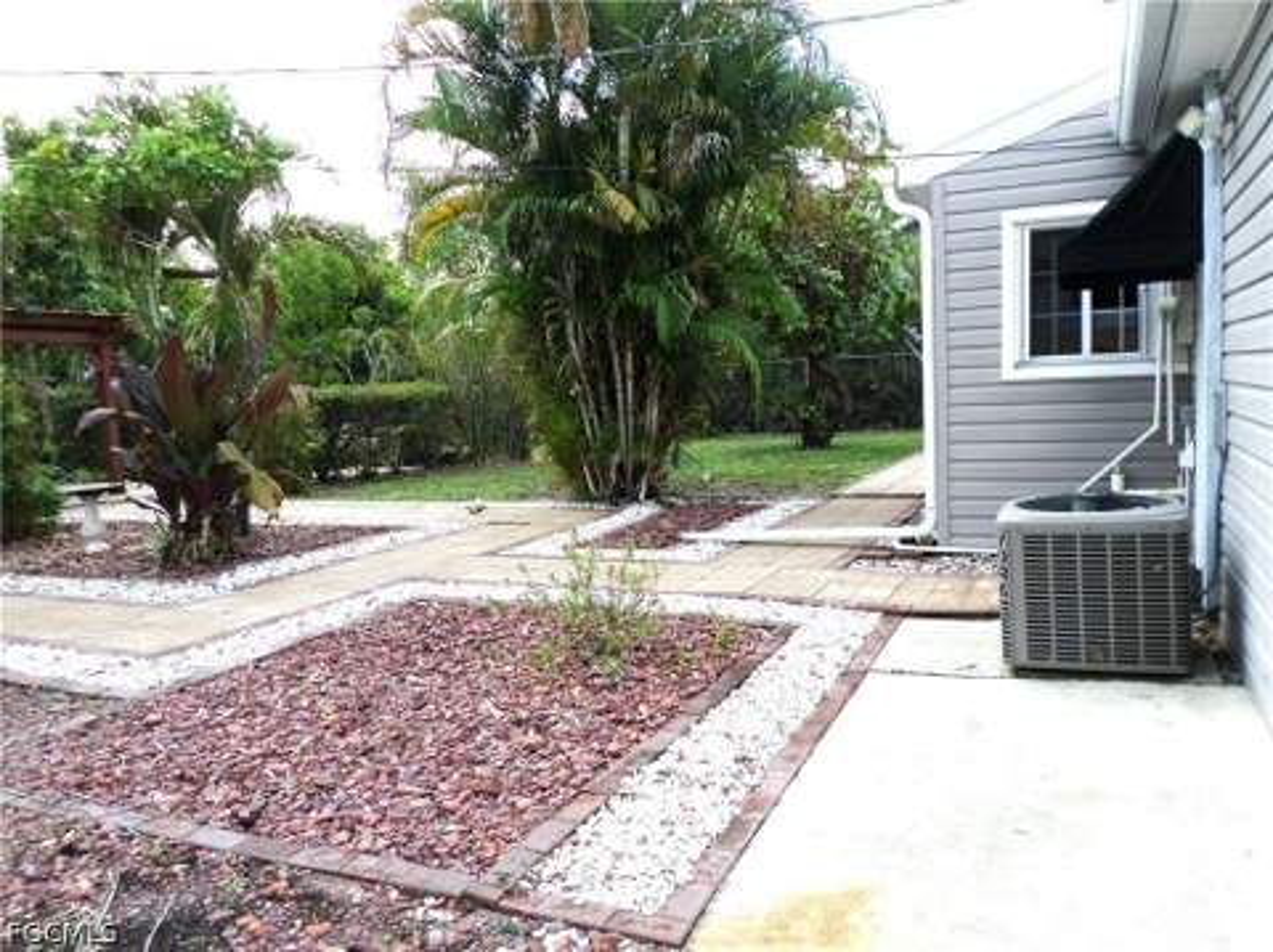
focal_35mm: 25
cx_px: 636
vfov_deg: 54.8
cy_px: 476
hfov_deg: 69.4
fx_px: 918
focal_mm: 4.5
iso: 80
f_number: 2.5
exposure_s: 1/500
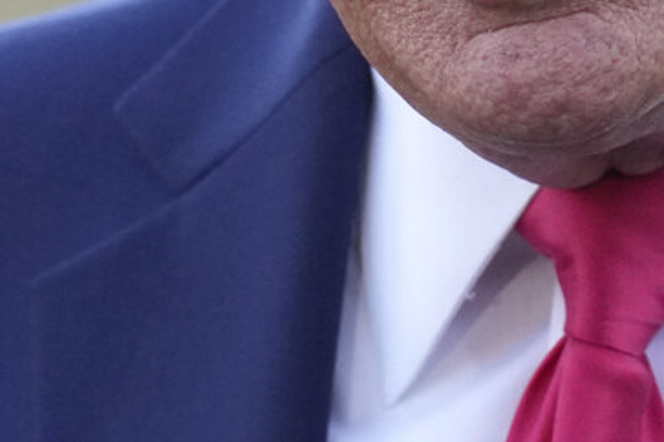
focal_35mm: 1321
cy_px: -185
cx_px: 627
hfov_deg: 1.6
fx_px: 24363
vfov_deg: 1.0
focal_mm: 200
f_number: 4
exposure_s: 1/1250
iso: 2000
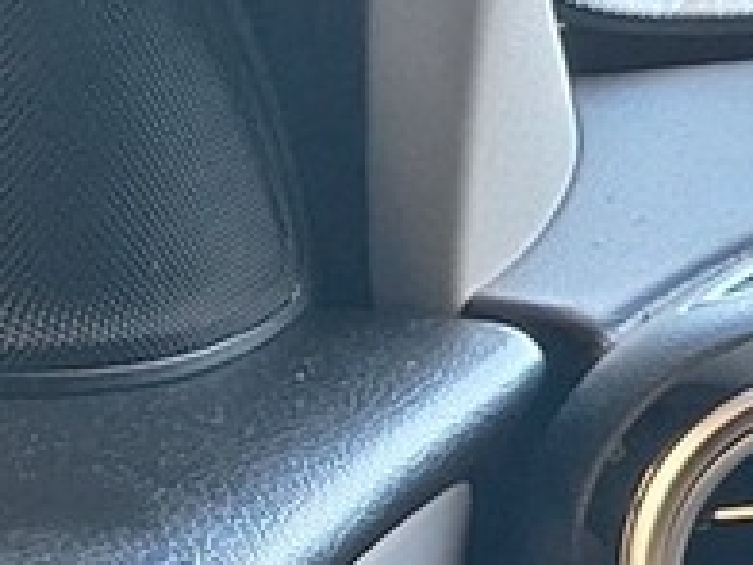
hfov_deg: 8.4
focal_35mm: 169
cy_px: 1453
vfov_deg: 8.0
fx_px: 3676
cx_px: 2716
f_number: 1.8
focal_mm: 5.54
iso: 200
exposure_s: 1/33
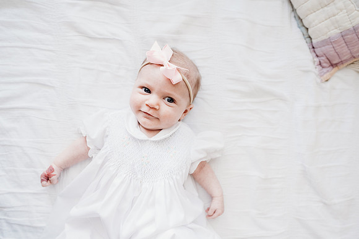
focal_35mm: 24
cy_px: 120
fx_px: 239
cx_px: 180
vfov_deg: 53.2
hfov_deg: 73.7
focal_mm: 24
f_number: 2.8
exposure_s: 1/100
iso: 1000
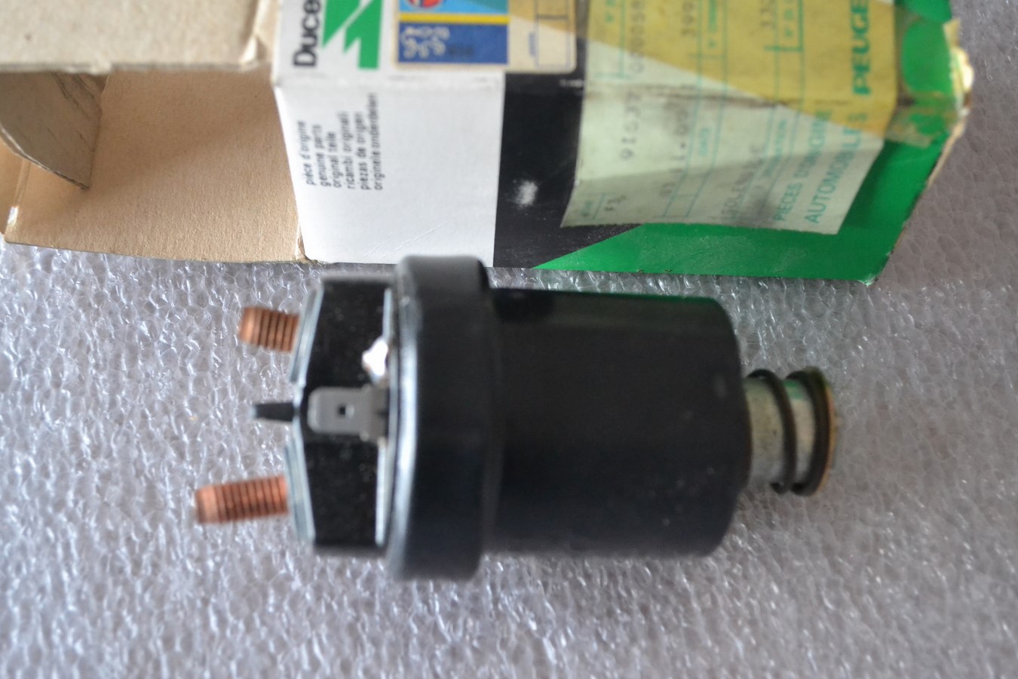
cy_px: 340
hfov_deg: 36.9
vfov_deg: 25.1
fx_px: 1527
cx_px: 509
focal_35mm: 54
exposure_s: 1/60
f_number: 5
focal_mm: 36
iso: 3200
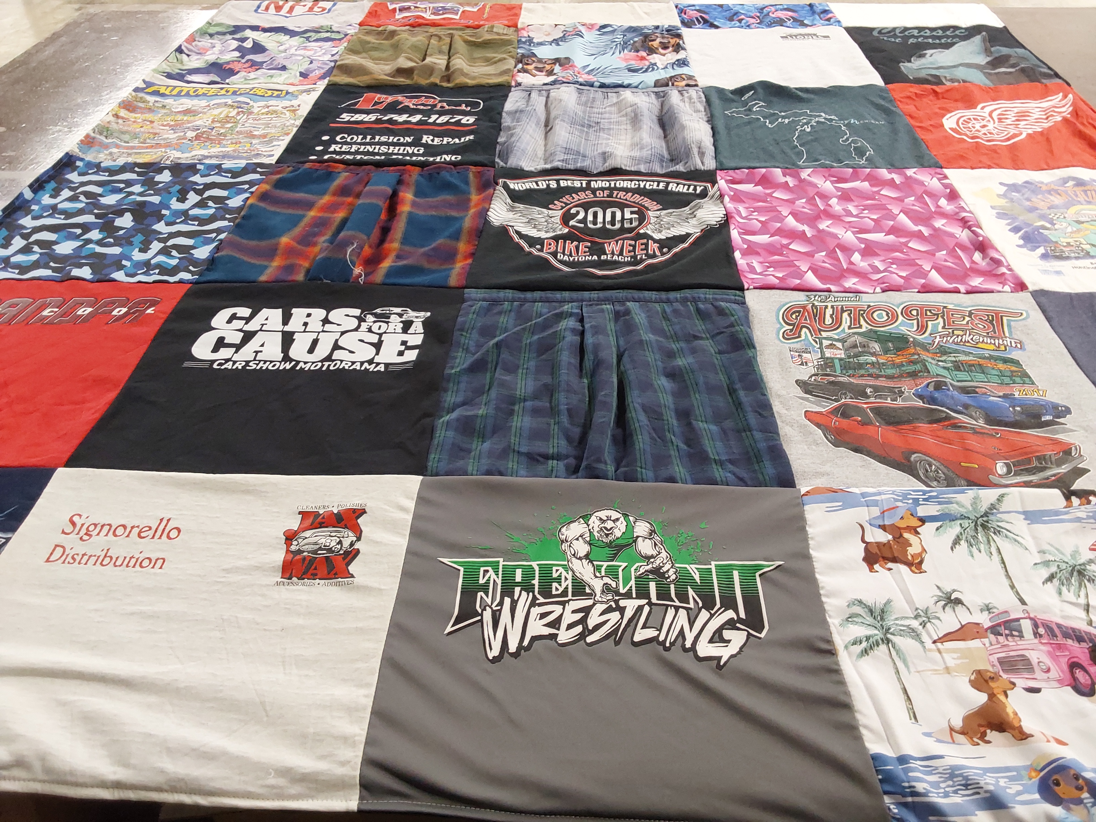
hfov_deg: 63.4
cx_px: 548
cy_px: 411
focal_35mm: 28
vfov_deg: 49.7
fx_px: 887
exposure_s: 1/50
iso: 160
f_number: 1.9
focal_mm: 2.91
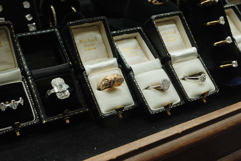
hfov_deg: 39.6
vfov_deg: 27.0
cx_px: 120
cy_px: 80
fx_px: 335
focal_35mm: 50
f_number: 7.1
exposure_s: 1/220
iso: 640
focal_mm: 33
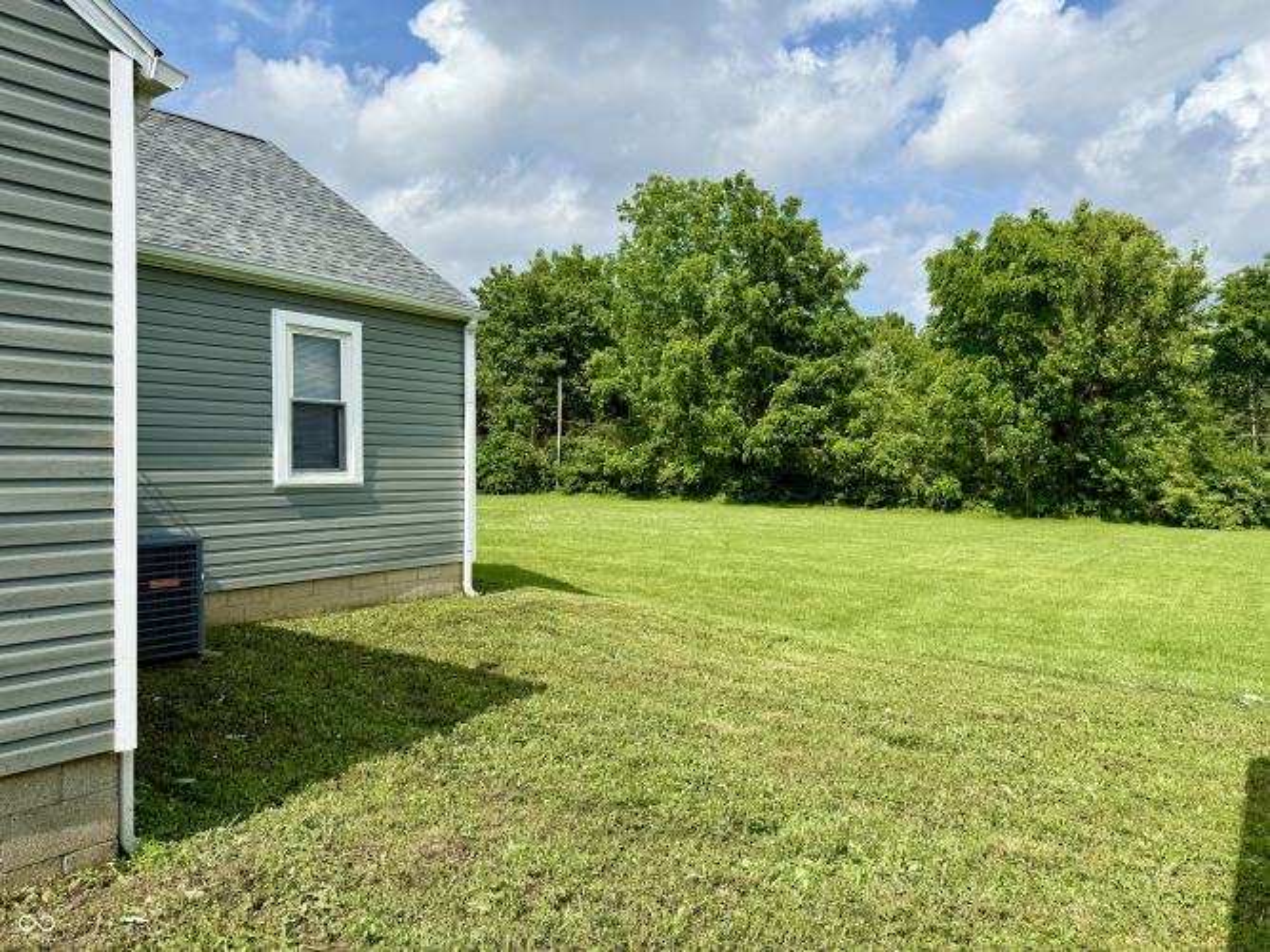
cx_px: 635
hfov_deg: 71.6
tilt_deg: +0.1
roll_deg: -0.3
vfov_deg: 56.8
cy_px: 476
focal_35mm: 24
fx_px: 880
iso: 80
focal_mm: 6.76
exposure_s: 1/4673
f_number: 1.78
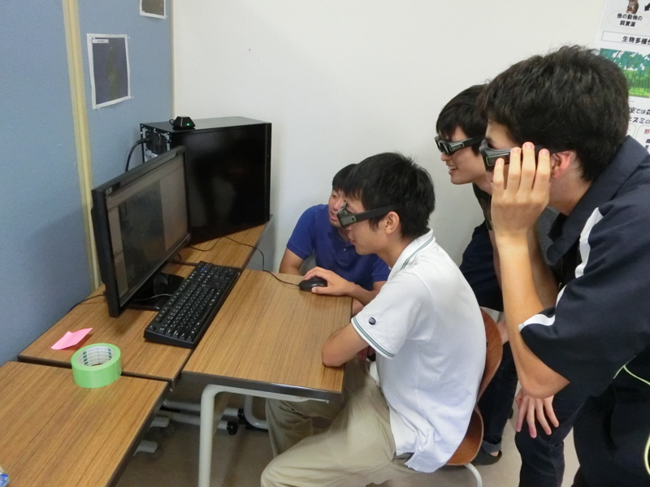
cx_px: 325
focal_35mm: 25
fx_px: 469
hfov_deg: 69.4
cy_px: 244
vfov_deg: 54.9
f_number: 3.5
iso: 800
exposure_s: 1/125
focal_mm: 4.5
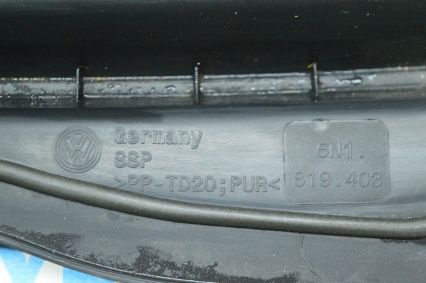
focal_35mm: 82
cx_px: 213
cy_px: 142
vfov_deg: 16.5
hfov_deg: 24.6
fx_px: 975
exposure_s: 1/125
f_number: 5.6
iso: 6400
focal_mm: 55
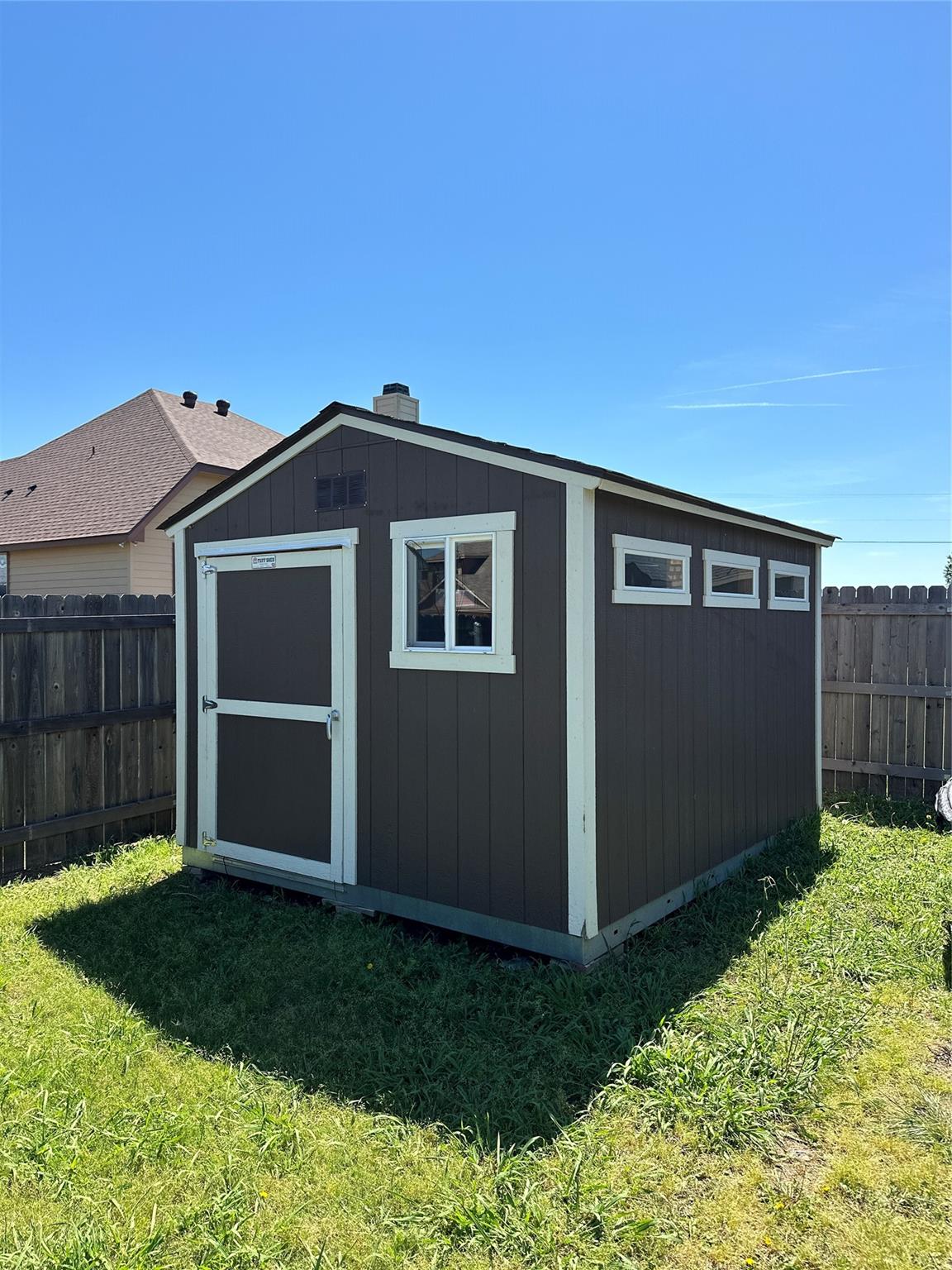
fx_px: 880
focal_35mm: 24
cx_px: 476
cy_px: 635
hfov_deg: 56.8
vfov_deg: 71.6
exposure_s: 1/3717
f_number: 1.78
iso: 80
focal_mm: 6.86
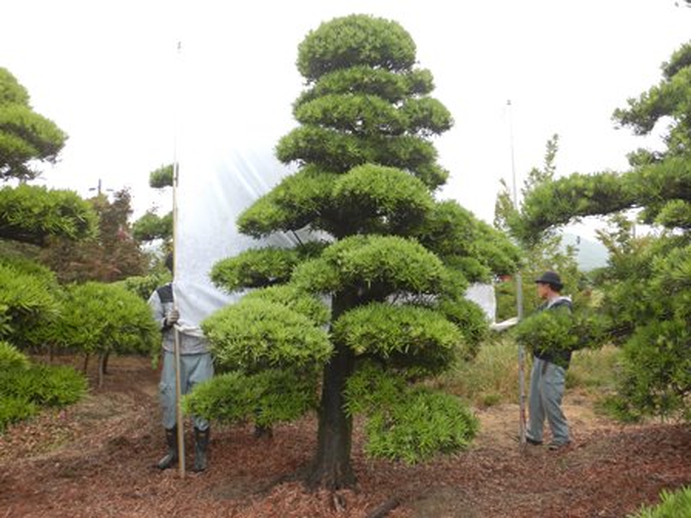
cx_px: 346
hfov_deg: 58.4
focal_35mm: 31
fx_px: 619
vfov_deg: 45.4
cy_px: 259
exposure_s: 1/80
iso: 125
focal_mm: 5.6
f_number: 4.2
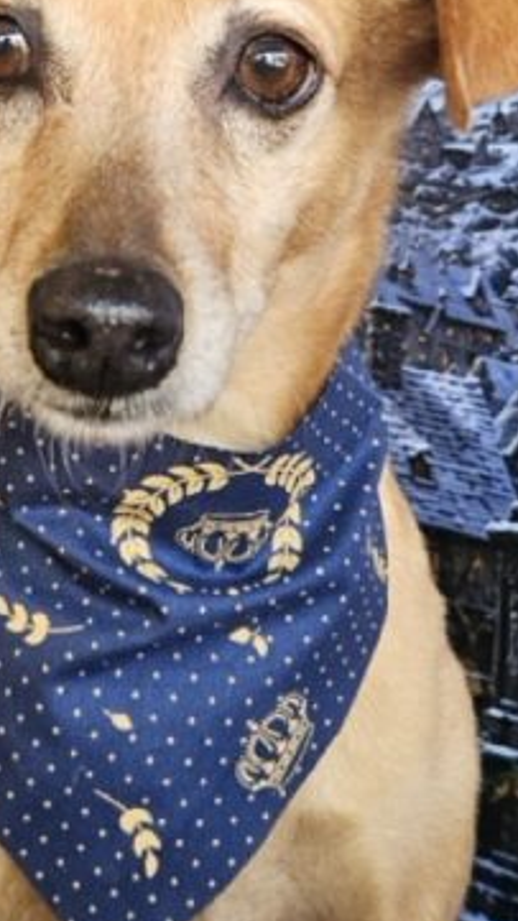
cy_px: 64
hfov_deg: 16.5
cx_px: -31
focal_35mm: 71
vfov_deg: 28.4
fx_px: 1734
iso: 250
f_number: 1.8
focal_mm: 5.4
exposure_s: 1/170
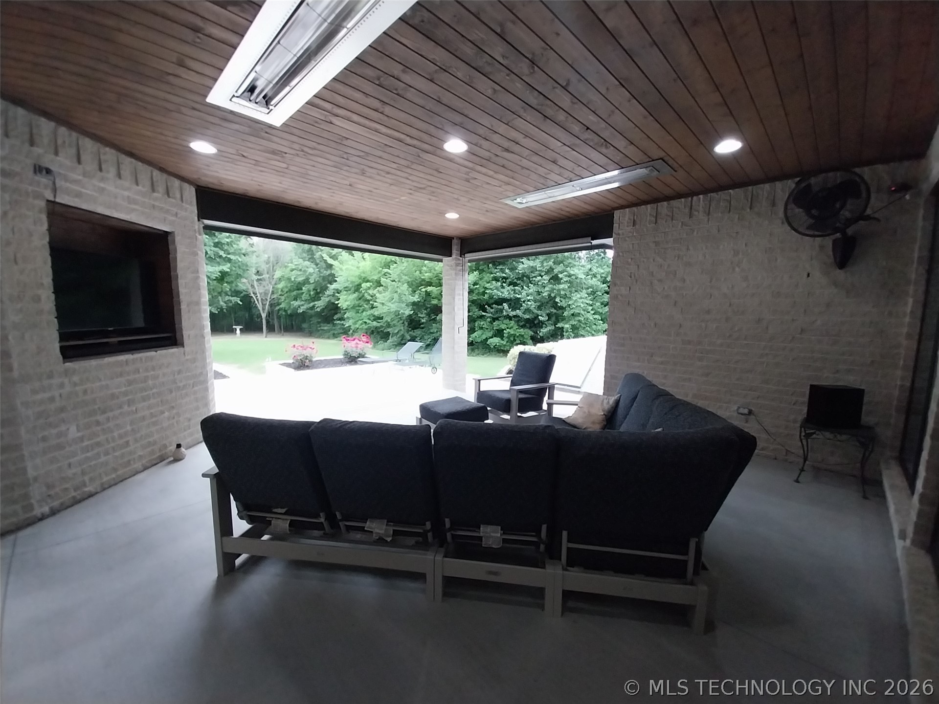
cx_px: 470
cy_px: 352
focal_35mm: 13
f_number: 2.2
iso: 200
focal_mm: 1.13
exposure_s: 1/60.2
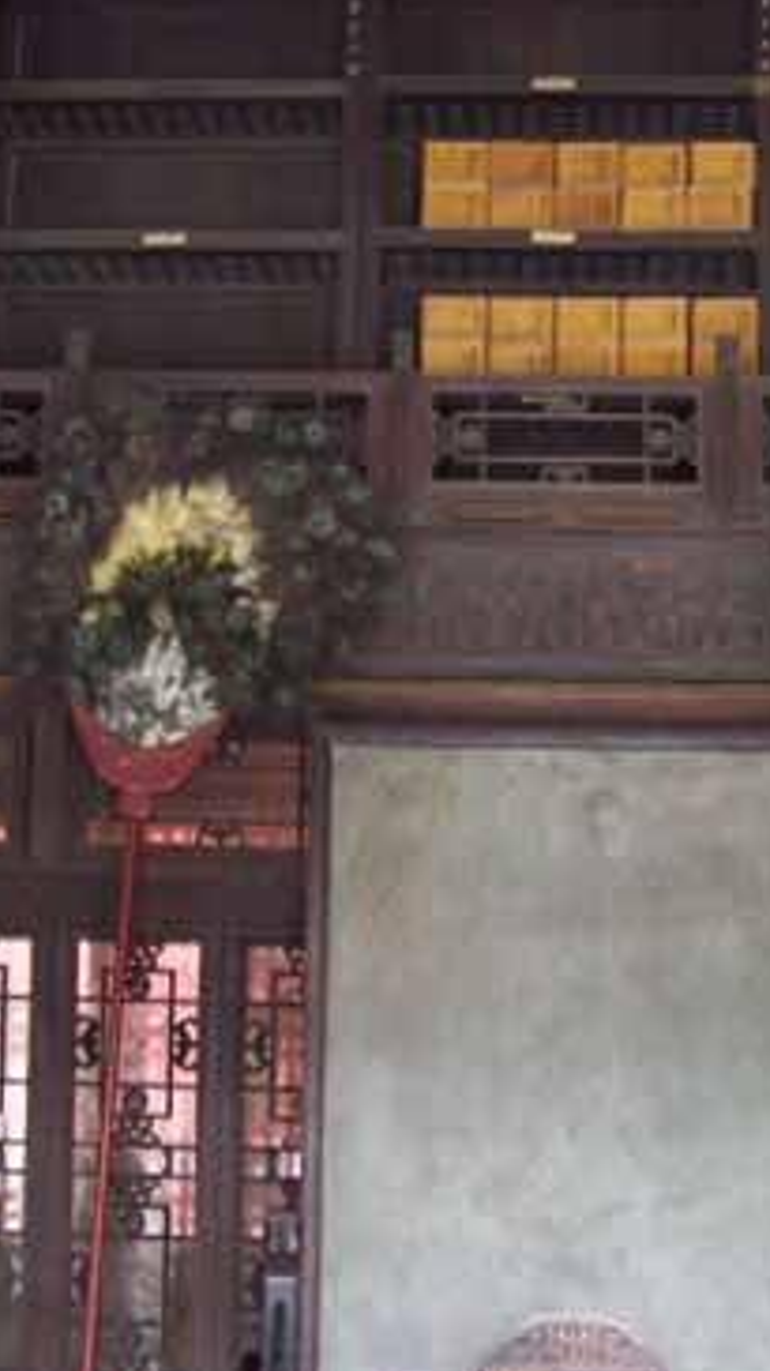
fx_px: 2471
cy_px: 590
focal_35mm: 68
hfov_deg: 17.6
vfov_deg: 31.0
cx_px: 597
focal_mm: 6.3
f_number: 2.8
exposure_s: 1/8
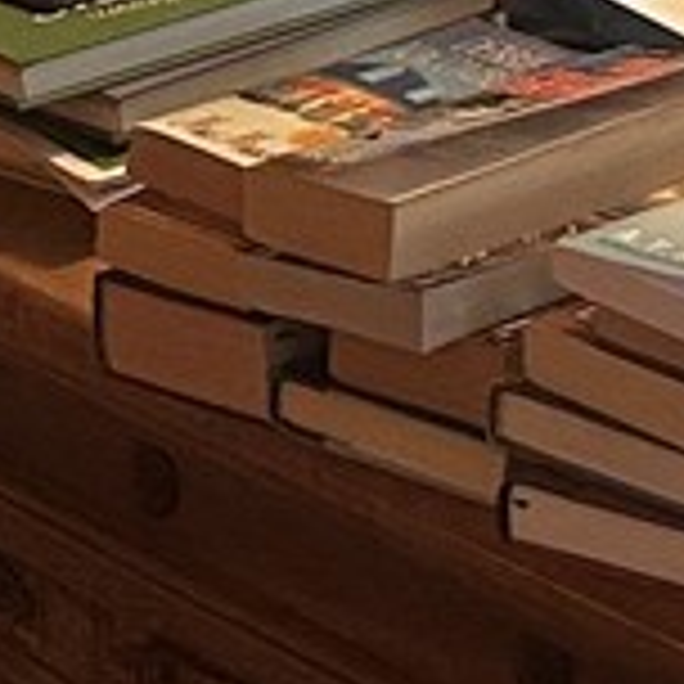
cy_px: -1215
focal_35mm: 224
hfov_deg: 7.3
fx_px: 5008
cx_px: 1634
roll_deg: +1.7
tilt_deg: -6.8
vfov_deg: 7.1
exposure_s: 1/60
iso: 200
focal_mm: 6.86
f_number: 1.78
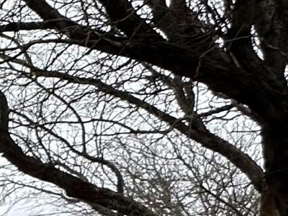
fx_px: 807
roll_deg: +0.1
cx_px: -404
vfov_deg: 13.9
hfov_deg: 14.0
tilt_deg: -0.5
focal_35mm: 97
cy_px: 358
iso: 40
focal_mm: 2.22
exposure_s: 1/259
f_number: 2.2
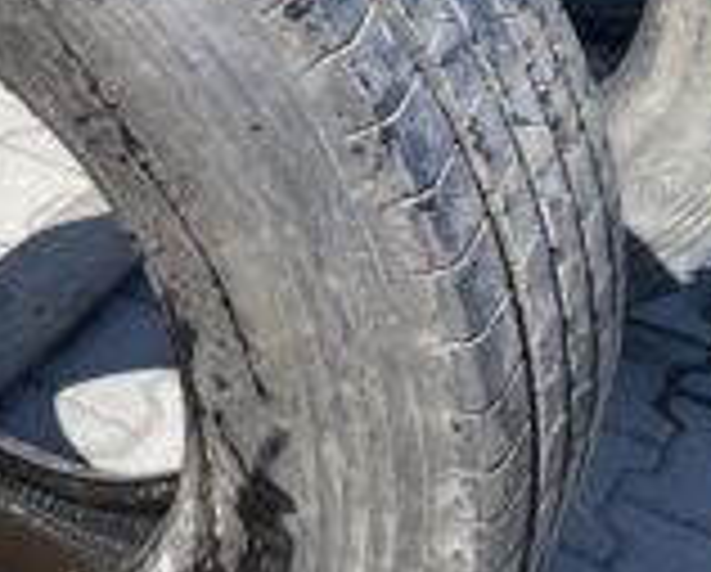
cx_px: -126
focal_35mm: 69
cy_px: 227
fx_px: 1455
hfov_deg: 25.0
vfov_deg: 22.2
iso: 32
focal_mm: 4.25
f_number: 1.8
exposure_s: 1/1258
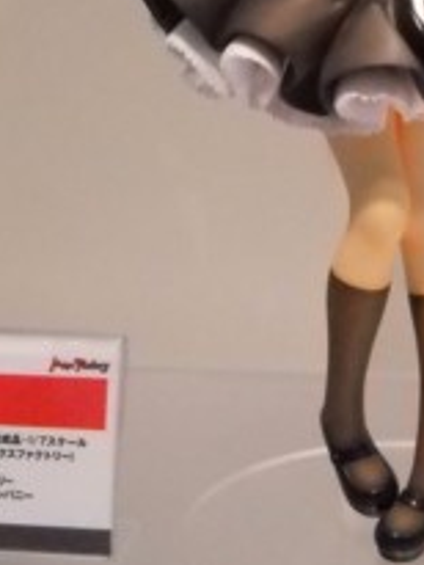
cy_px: 80
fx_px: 2757
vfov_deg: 11.6
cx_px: 242
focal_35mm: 169
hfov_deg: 8.8
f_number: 4.4
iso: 800
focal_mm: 12.71
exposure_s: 1/192
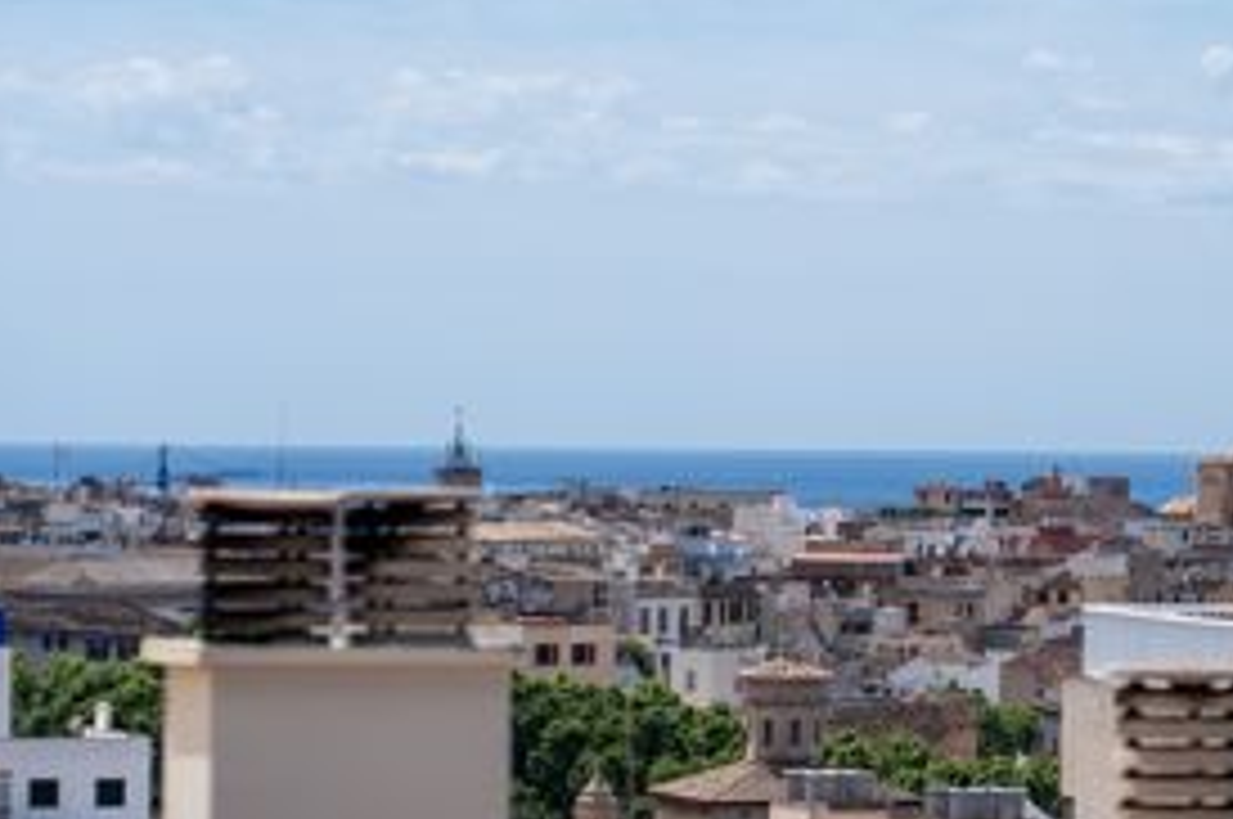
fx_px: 7492
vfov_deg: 6.3
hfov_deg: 9.4
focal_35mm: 219
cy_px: 234
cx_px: 1132
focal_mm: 85
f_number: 3.2
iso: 80
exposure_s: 1/2000
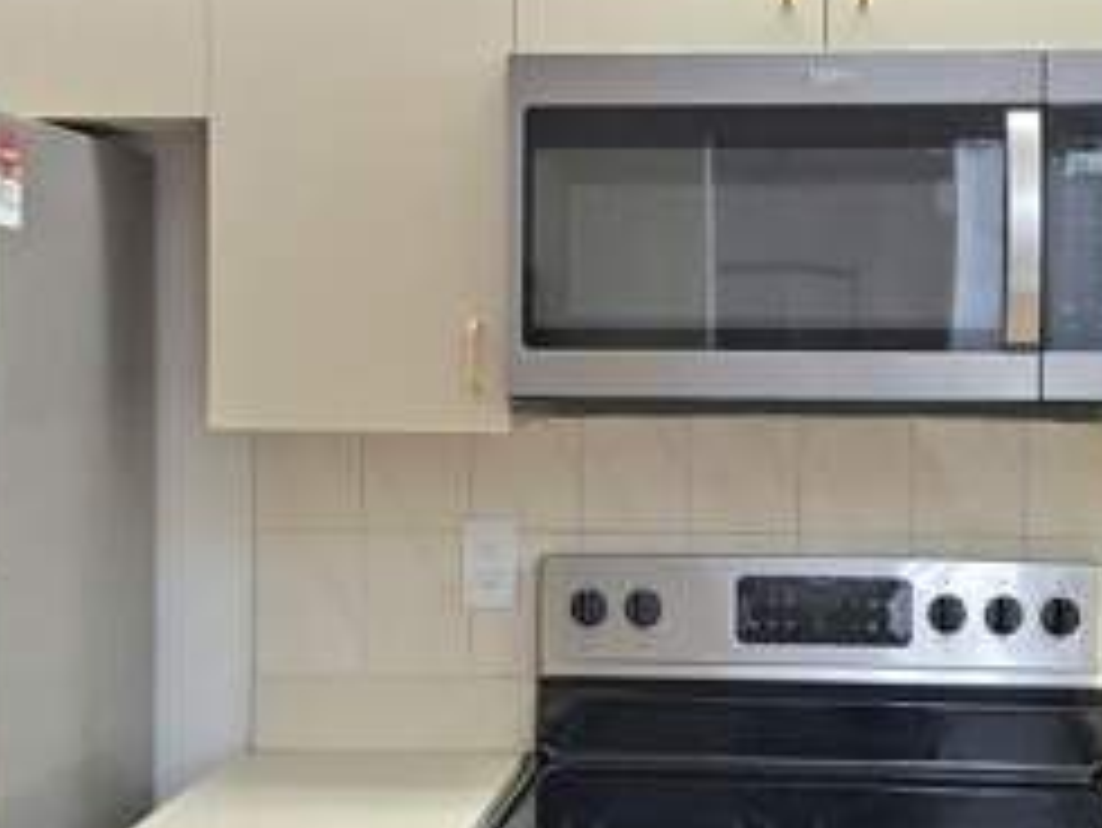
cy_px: 418
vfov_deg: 19.7
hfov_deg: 25.9
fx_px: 2389
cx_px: 657
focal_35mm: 75
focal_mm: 5.54
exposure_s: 1/120
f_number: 1.8
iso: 80
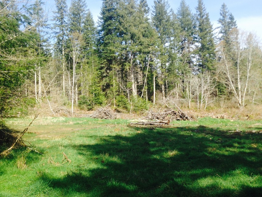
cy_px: 97
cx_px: 137
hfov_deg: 47.8
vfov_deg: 36.8
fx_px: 295
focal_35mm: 39
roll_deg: +1.1
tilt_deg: +2.3
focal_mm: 4.12
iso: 50
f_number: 2.4
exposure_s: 1/570
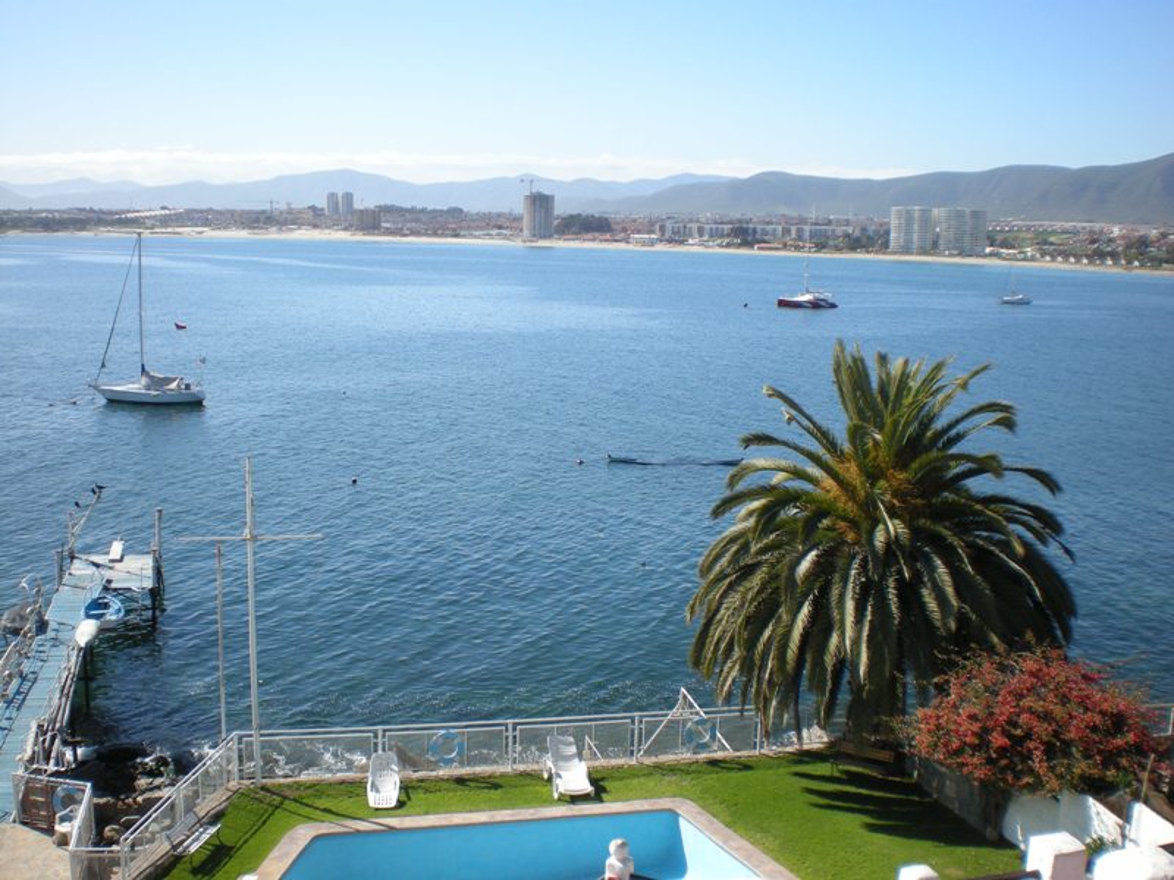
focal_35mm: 38
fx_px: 1289
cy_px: 440
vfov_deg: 37.7
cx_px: 587
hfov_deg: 49.0
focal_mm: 6.3
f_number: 4.6
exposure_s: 1/267
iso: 64
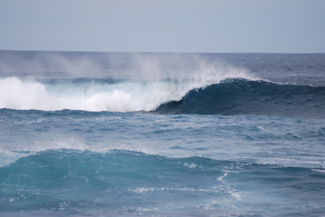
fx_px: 4069
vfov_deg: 3.1
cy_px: 108
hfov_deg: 4.6
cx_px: 162
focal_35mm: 450
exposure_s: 1/640
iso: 200
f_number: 5.6
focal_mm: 300
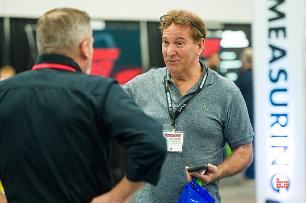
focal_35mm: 140
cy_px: 99
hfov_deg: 14.7
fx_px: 1189
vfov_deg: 9.8
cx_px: 152
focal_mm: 130
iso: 1600
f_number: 3.2
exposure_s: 1/100
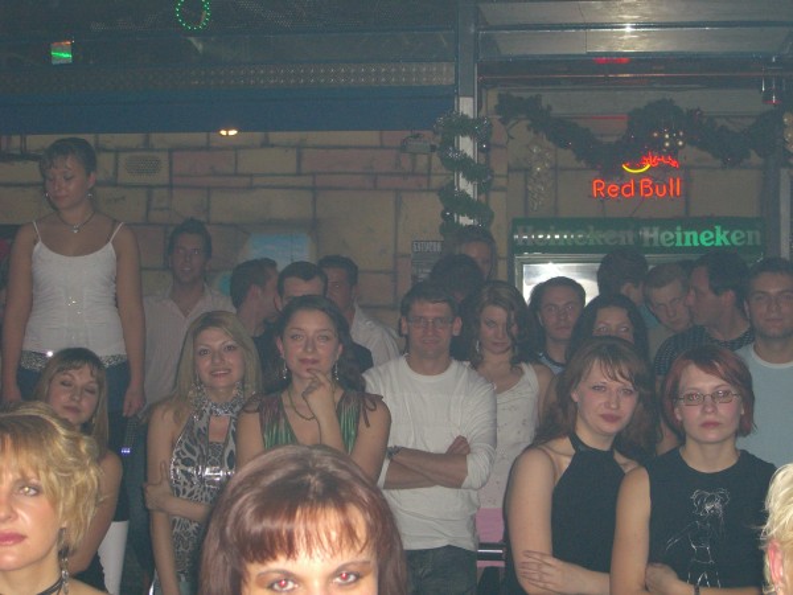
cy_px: 298
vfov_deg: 21.6
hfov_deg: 28.6
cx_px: 396
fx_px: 1558
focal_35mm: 68
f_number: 4
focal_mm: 14.2
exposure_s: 1/60
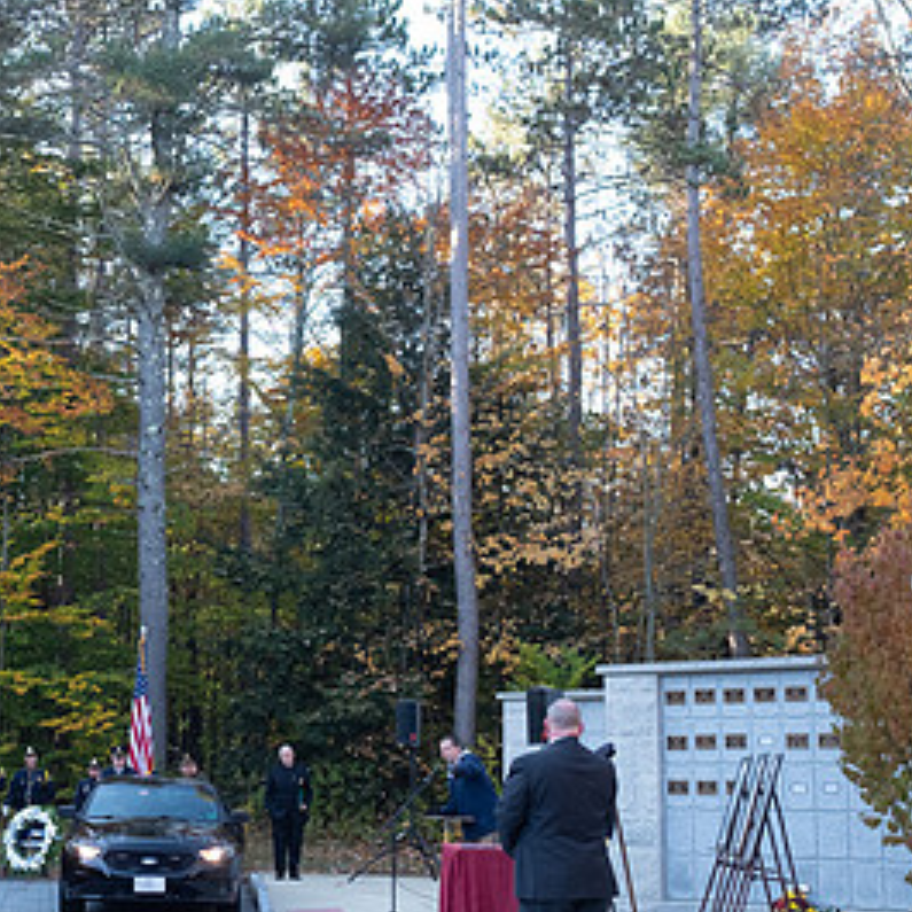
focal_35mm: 65
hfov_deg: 25.5
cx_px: 59
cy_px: 566
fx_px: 1937
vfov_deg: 26.4
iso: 800
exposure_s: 1/640
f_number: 2.8
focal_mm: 23
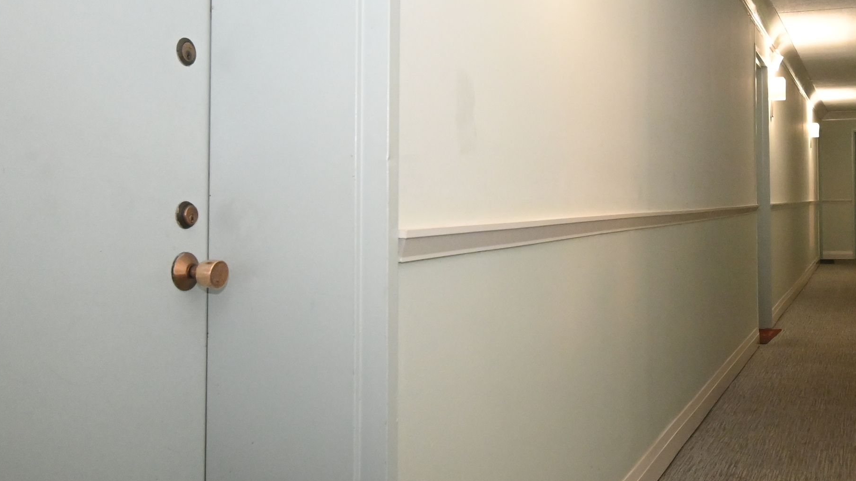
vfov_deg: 30.3
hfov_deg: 49.8
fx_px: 885
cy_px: 178
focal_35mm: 39
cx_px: 627
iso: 4000
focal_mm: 15
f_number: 5
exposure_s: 1/60
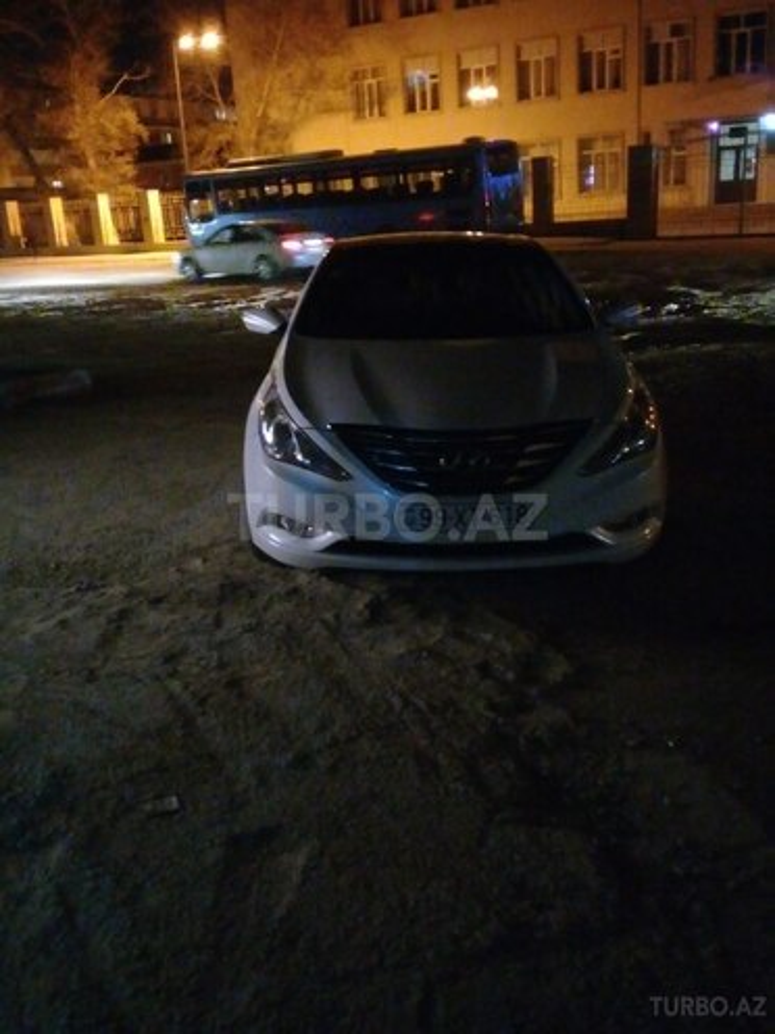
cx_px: 388
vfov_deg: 58.4
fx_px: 925
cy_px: 517
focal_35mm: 31
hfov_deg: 45.4
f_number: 2.2
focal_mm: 3.3
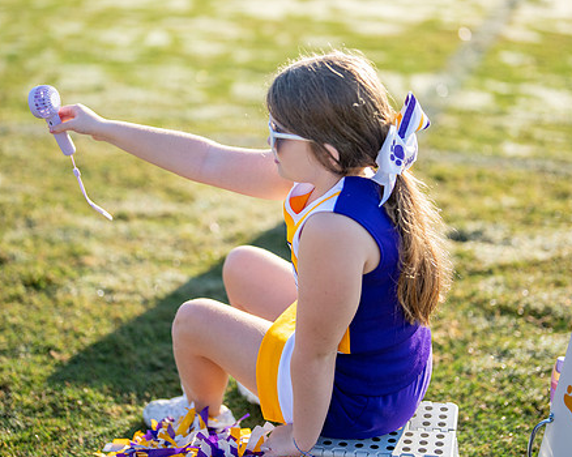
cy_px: 190
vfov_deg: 21.8
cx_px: 282
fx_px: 1185
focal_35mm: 70
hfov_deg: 27.1
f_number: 1.2
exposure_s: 1/4000
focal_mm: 50
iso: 125
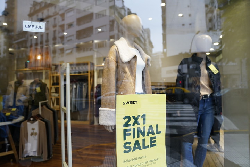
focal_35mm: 24
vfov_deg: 53.1
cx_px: 125
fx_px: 167
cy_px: 84
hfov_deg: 73.7
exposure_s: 1/800
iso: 1600
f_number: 2.8
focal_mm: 24
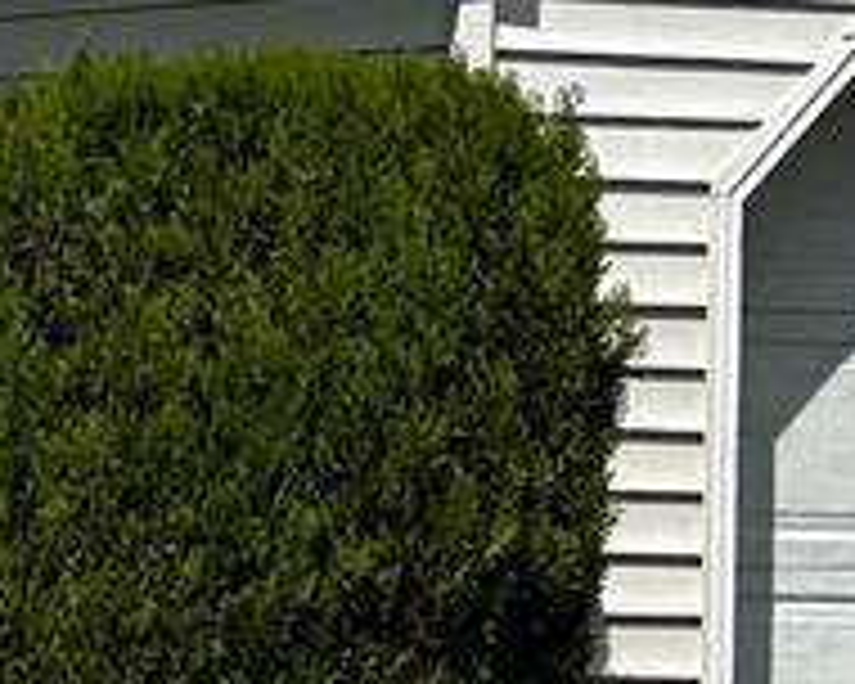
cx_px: 842
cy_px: 270
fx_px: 14449
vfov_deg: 2.7
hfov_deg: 3.4
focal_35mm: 571
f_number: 2.8
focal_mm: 9
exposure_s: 1/1074
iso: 32
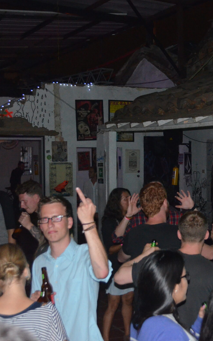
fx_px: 650
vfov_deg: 29.4
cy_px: 168
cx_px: 179
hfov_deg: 18.4
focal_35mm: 70
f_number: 4.5
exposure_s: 1/60
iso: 3200
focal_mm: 28
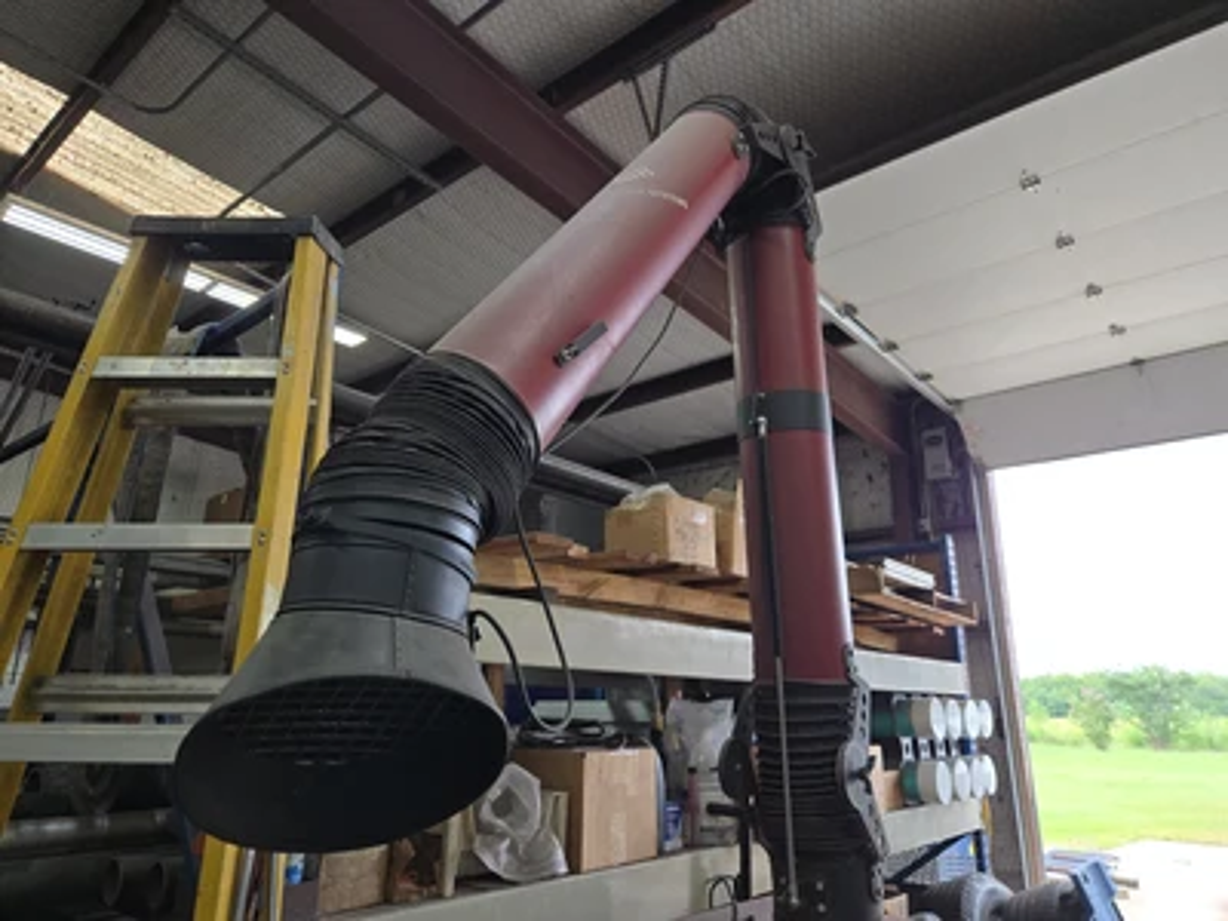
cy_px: 460
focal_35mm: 23
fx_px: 816
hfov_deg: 73.9
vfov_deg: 58.9
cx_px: 614
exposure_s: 1/120
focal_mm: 5.4
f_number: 1.8
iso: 50
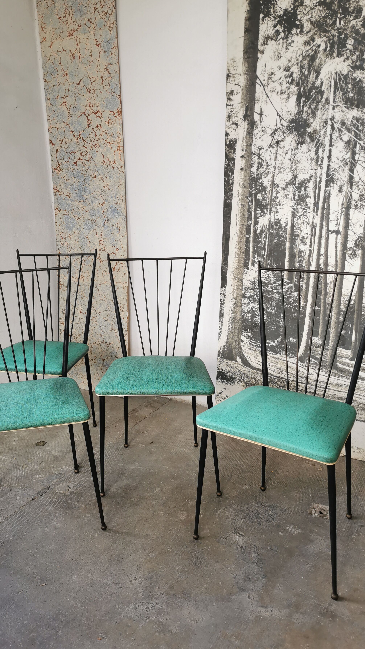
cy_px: 322
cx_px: 158
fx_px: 516
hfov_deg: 38.9
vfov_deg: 64.3
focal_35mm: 30
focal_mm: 5.56
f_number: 1.6
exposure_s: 1/100
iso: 80
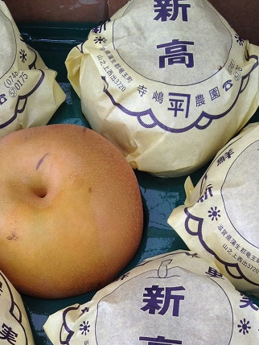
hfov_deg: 18.4
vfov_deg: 22.8
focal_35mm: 80
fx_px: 798
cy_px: 393
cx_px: 96
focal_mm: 4.28
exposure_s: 1/60
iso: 64
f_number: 2.4
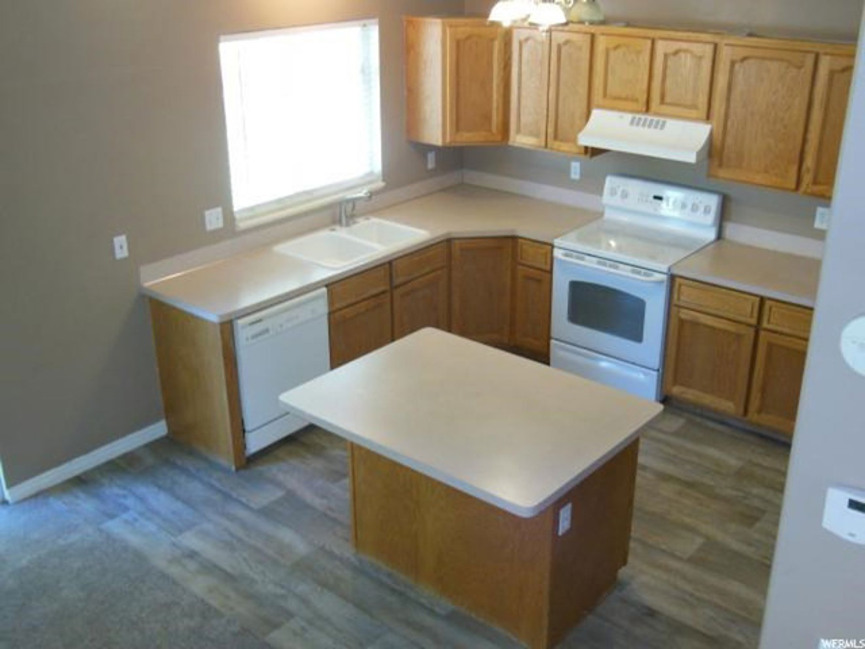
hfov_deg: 47.9
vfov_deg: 36.8
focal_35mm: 39
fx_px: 975
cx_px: 432
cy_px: 324
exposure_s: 1/30
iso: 400
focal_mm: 6.9
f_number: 4.1
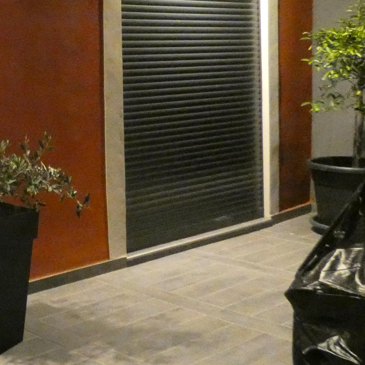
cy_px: 99
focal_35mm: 56
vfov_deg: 30.1
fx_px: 668
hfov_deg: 25.0
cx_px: -149
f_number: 2.8
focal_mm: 3.6
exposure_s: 1/50
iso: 1600
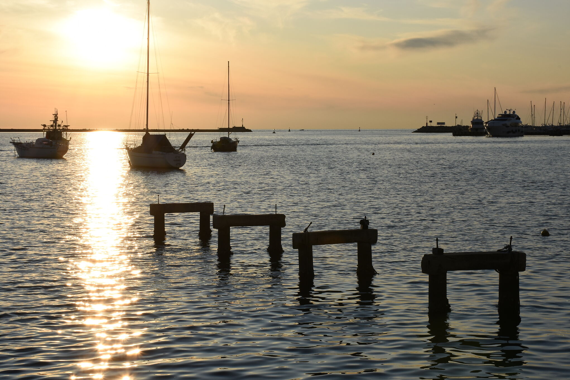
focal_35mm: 74
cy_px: 167
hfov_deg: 27.3
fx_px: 1172
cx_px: 259
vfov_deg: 18.4
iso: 200
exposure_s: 1/200
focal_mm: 42
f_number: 20
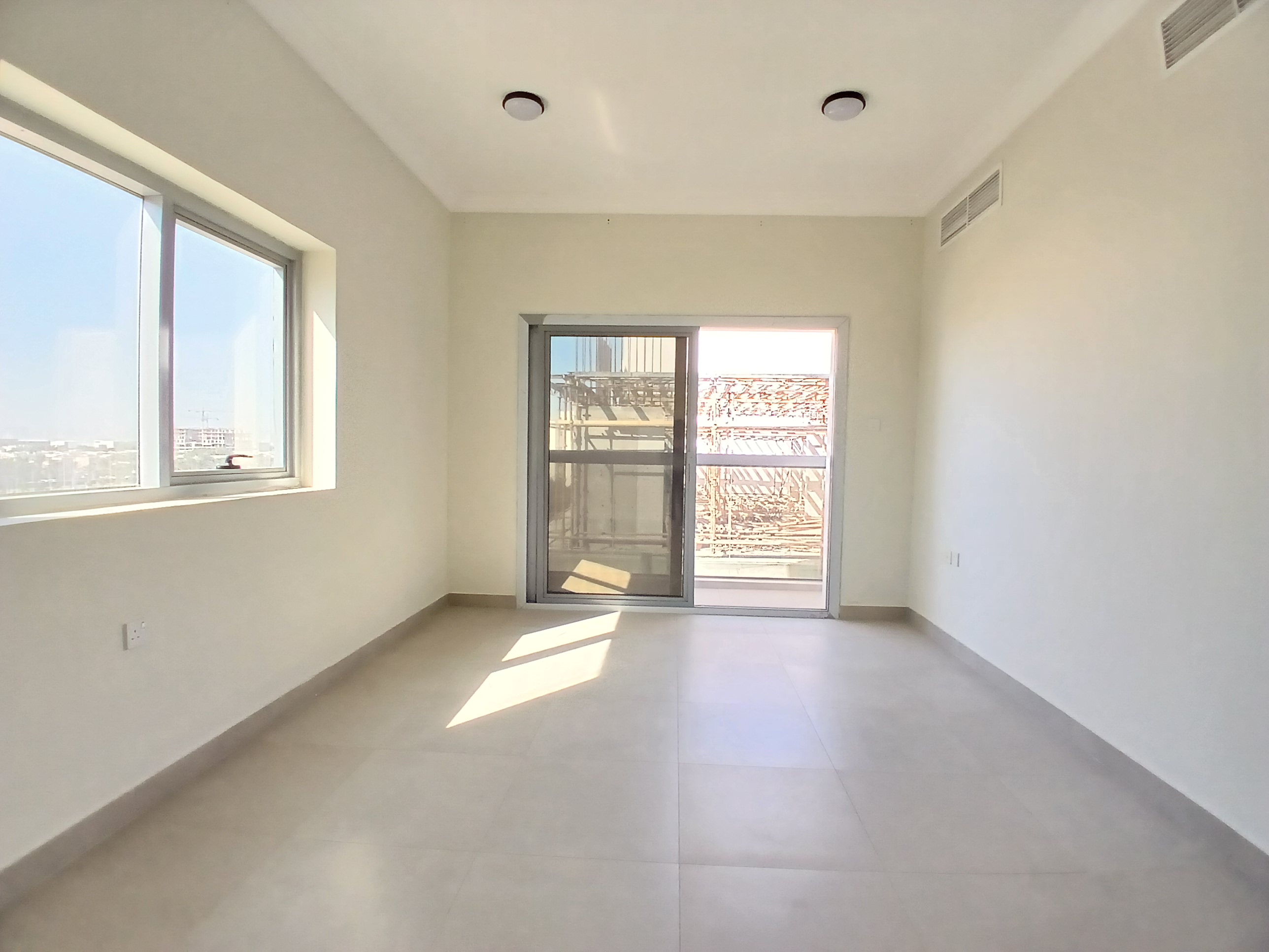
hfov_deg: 91.0
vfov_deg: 74.7
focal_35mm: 17
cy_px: 476
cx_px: 634
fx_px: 623
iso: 100
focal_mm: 1.4
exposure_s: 1/100
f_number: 2.2
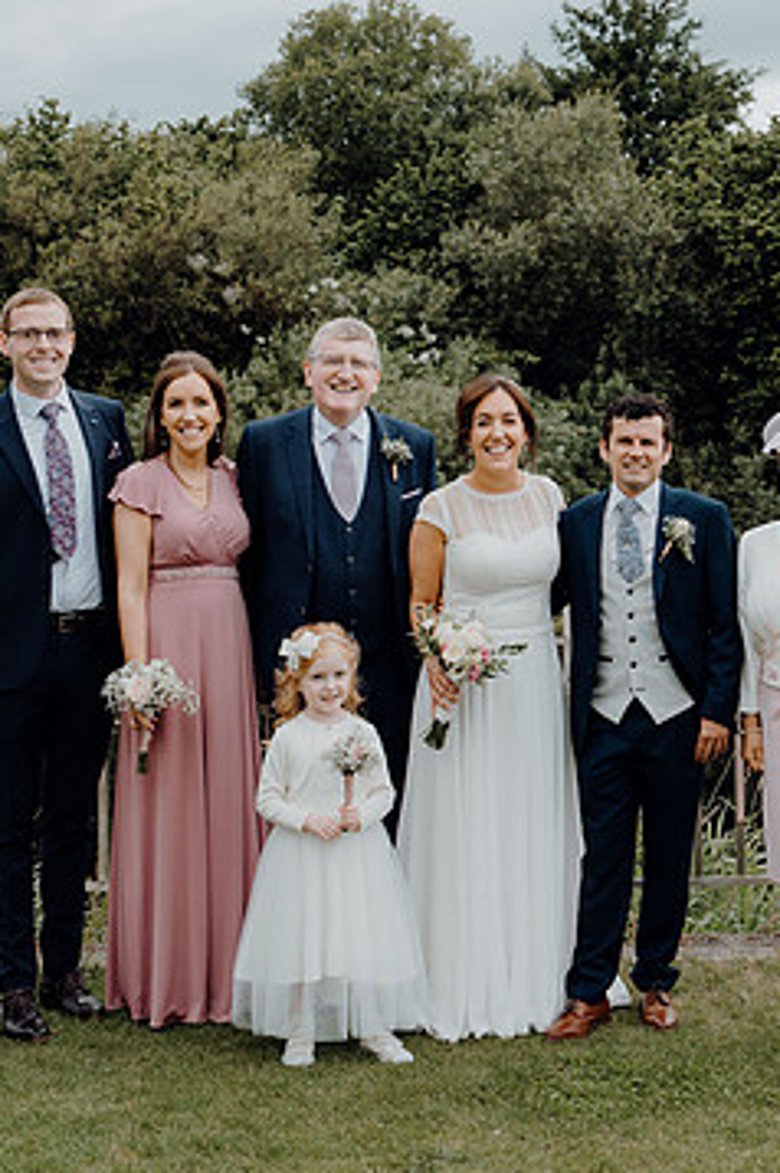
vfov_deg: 27.7
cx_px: 574
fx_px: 2377
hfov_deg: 18.5
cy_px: 555
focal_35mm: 73
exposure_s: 1/250
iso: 250
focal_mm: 45
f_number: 5.6
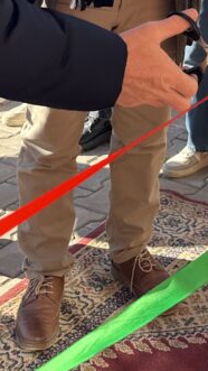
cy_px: -96
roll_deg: +1.0
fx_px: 795
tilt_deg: -8.0
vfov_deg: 23.5
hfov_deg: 14.6
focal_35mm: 81
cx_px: 230
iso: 80
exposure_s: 1/1639
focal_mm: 6.86
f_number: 1.78
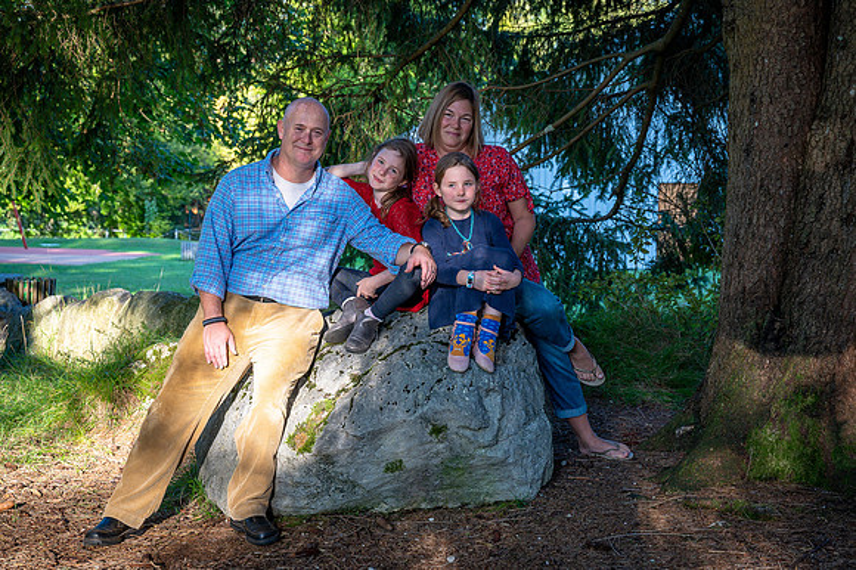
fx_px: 1410
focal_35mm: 59
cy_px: 322
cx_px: 438
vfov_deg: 22.8
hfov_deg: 33.8
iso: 200
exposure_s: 1/125
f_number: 5.6
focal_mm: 52
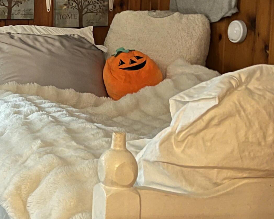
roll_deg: +0.6
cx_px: -107
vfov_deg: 20.9
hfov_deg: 22.5
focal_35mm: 73
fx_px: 592
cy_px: 80
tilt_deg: -7.6
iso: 800
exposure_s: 1/15
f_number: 1.6
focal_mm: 5.1
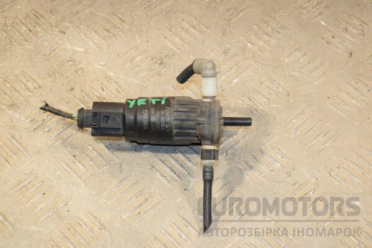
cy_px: 124
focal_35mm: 87
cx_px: 186
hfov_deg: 23.4
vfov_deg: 15.7
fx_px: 899
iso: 800
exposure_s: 1/200
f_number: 6.3
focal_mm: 58
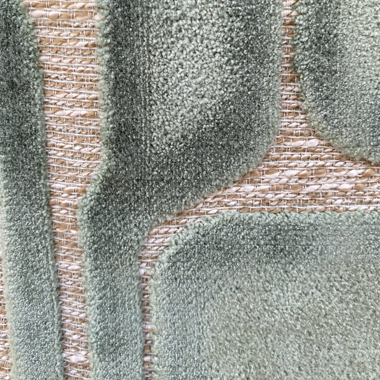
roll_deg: -3.0
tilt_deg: -25.9
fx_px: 385
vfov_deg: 52.2
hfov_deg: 52.5
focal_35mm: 31
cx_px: 191
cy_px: 151
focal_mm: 4.25
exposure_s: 1/122
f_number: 1.8
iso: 64
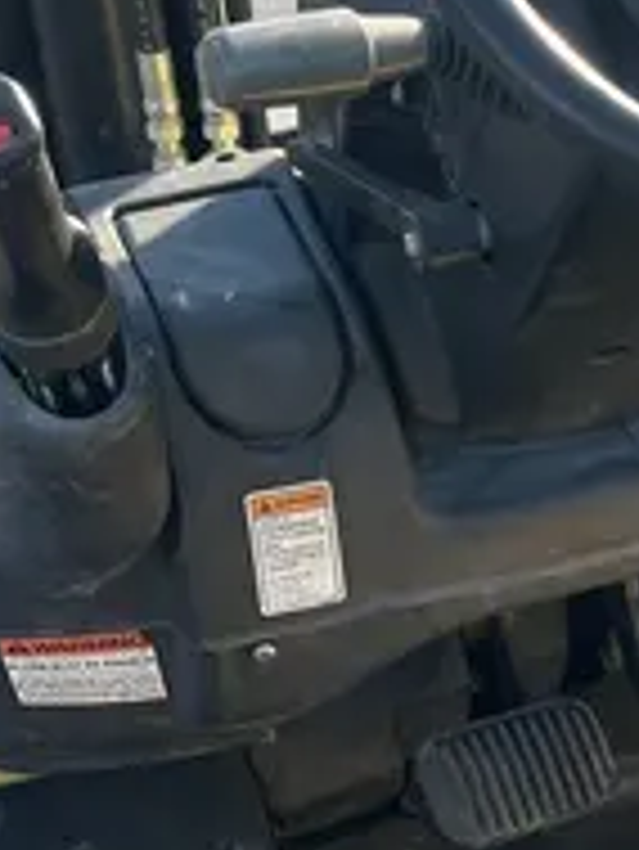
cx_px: 994
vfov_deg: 19.4
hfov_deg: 13.7
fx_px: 2483
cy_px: 452
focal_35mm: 101
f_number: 1.6
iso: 50
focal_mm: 5.1
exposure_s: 1/1175
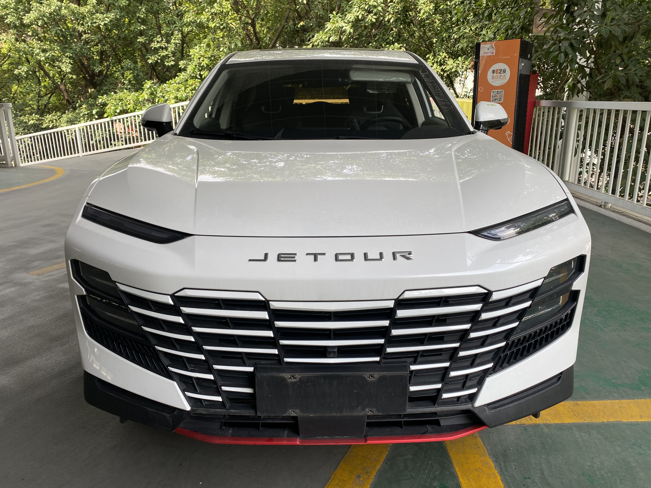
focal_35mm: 26
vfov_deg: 53.1
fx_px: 489
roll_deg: +1.0
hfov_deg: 67.3
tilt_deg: -13.5
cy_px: 244
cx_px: 326
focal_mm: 4.25
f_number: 1.8
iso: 32
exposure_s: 1/317
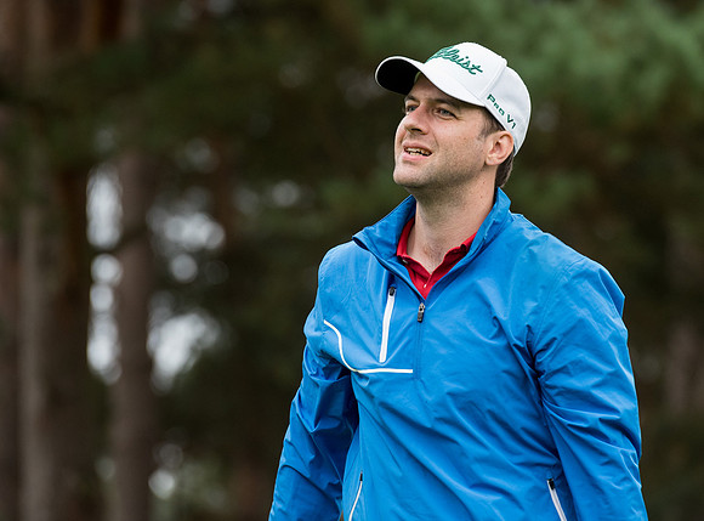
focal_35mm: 278
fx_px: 5622
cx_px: 402
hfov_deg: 7.2
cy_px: 234
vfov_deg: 5.3
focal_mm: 200
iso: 1000
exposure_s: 1/1000
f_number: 4
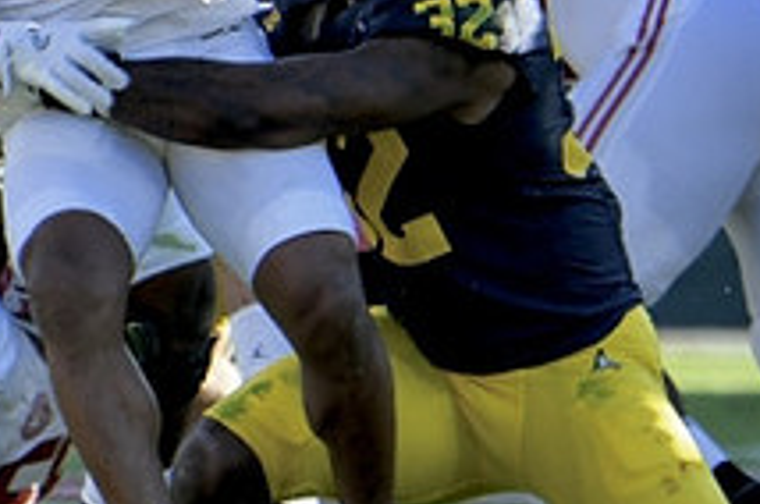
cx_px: 67
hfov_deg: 1.6
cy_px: 85
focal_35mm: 1263
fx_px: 26623
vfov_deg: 1.1
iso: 640
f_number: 5.6
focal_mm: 310
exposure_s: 1/1250
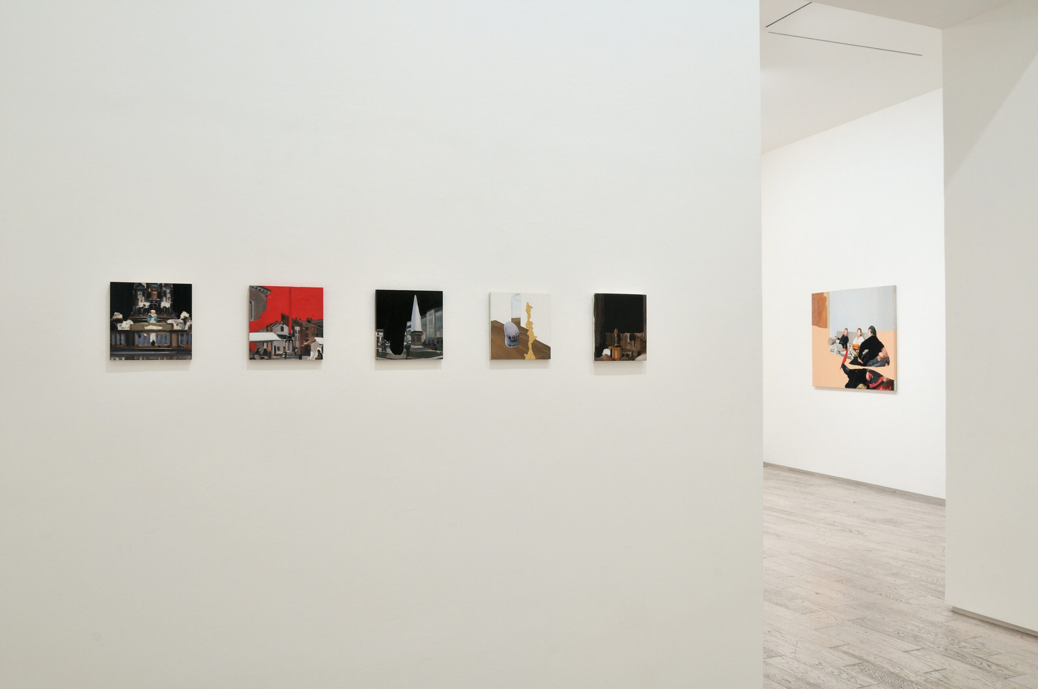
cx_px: 519
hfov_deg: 57.3
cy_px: 344
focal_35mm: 33
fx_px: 950
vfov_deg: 39.9
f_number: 11
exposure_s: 2
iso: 200
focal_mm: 22
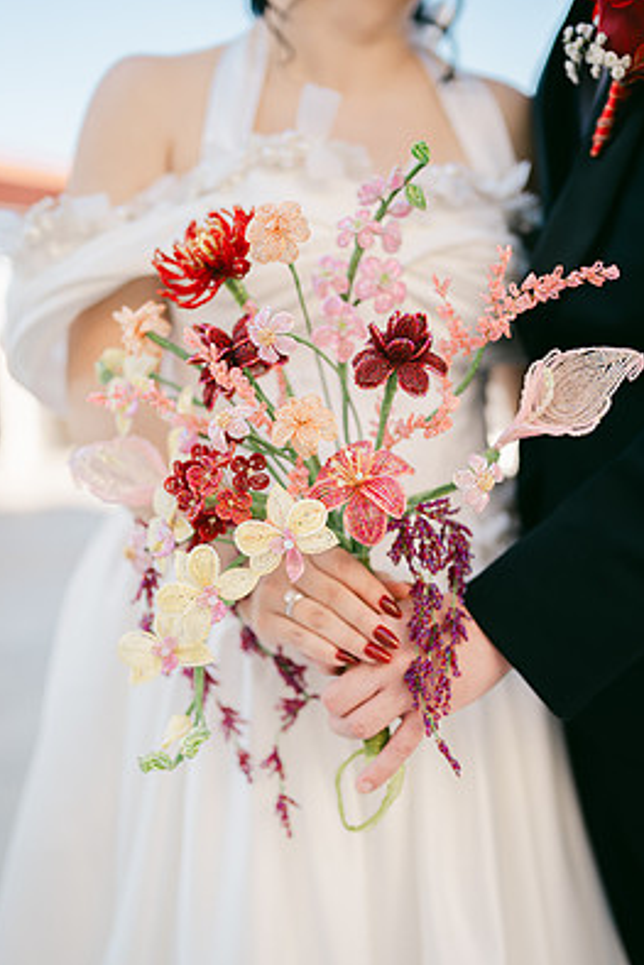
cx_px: 353
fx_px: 1072
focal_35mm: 40
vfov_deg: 48.4
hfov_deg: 33.4
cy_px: 522
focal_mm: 35
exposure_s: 1/800
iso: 64
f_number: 1.2
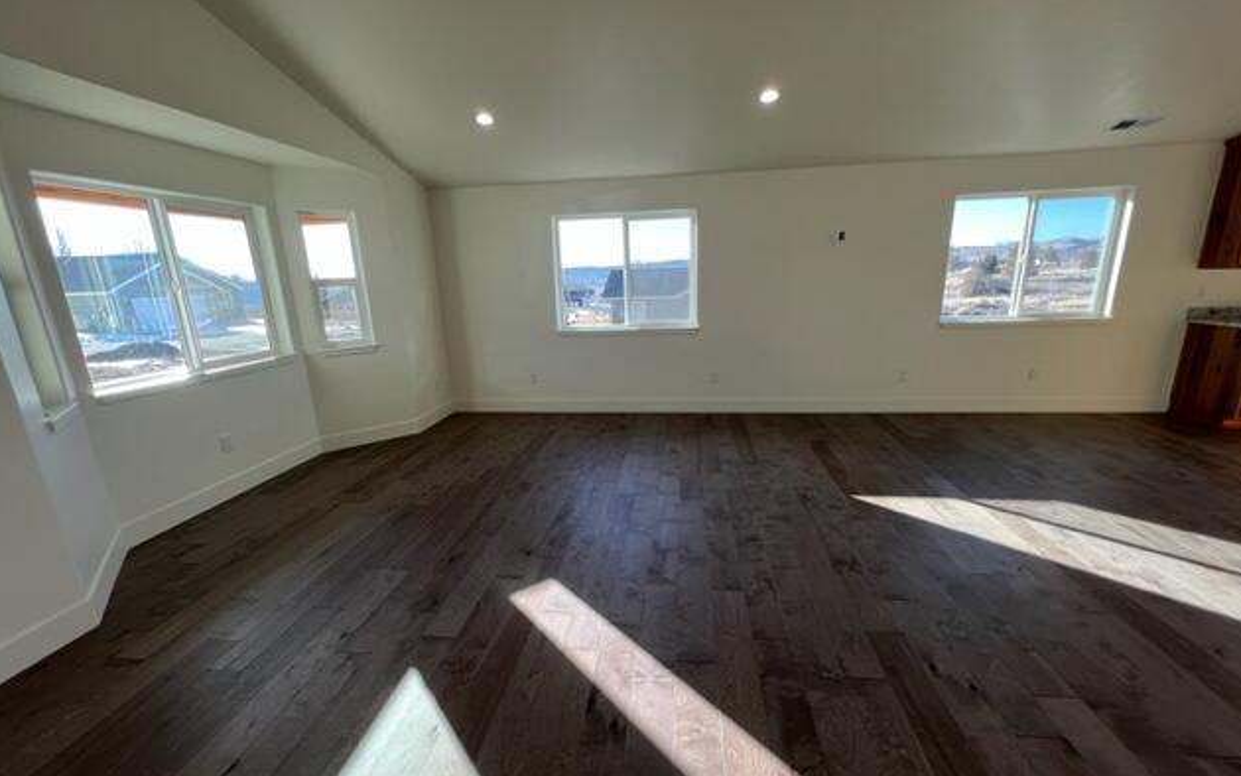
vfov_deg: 78.6
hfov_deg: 105.3
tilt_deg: -14.2
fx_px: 474
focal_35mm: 14
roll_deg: +2.4
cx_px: 624
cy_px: 404
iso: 50
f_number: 1.8
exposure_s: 1/120
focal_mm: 1.57
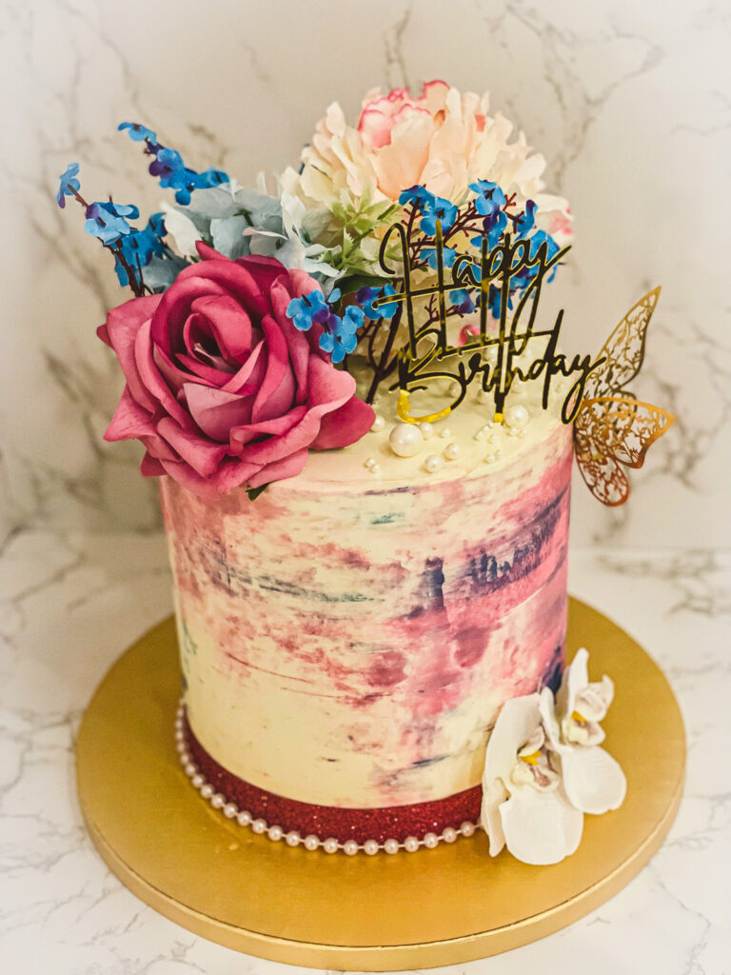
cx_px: 366
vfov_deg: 36.8
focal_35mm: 52
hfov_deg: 28.0
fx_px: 1464
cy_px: 488
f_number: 2
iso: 320
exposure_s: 1/30
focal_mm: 6
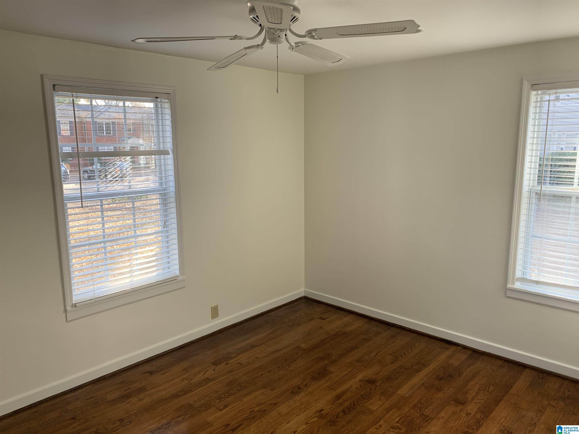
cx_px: 290
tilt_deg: -10.0
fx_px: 435
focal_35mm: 26
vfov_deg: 53.1
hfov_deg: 67.3
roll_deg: +0.6
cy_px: 217
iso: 64
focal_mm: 4.25
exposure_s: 1/121
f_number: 1.8
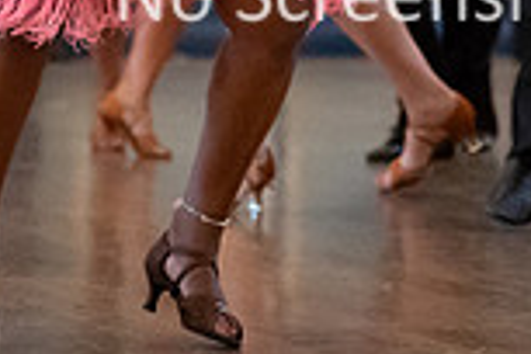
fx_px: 6342
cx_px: 453
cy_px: -345
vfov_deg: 3.2
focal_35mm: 430
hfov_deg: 4.8
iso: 6400
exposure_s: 1/500
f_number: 2.8
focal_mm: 90
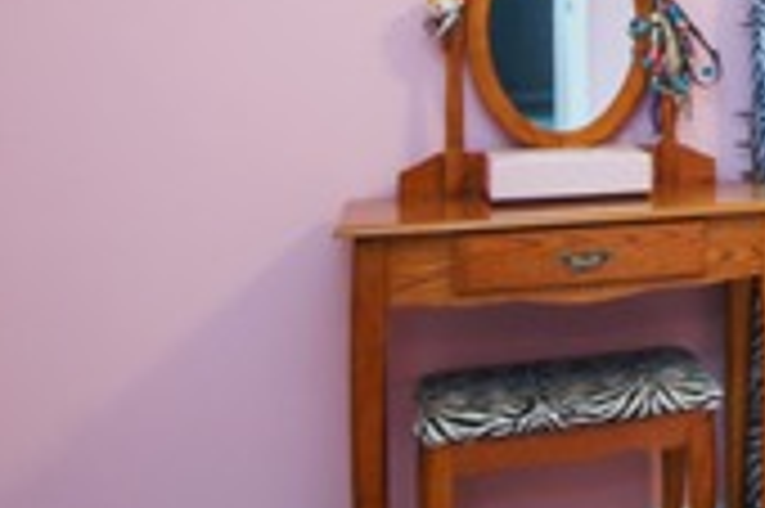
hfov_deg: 22.4
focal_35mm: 64
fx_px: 1359
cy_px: -43
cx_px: 1292
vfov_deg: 20.3
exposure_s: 1/10
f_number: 8
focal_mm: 17
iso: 500
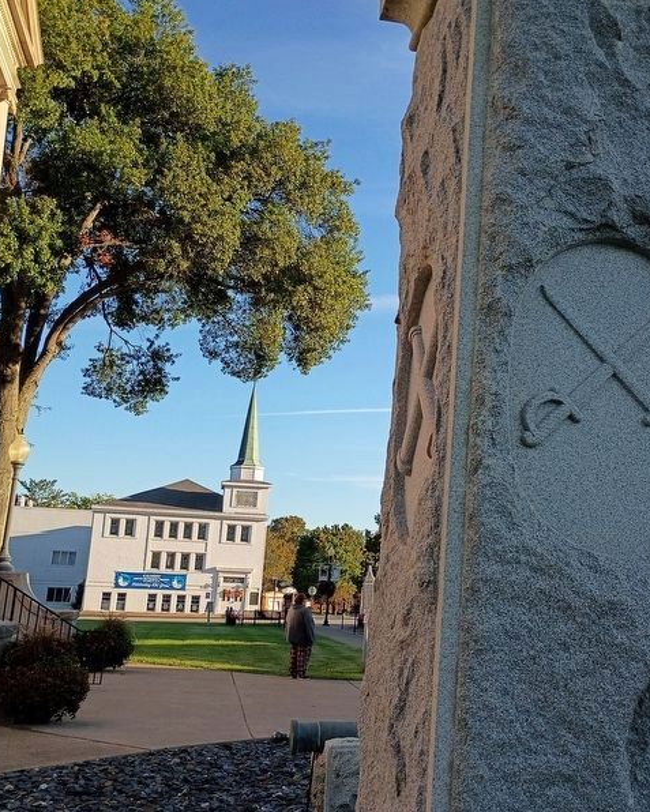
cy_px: 406
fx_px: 914
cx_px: 421
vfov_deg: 47.9
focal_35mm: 38
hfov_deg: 38.8
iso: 100
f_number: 1.8
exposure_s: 1/512
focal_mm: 4.27
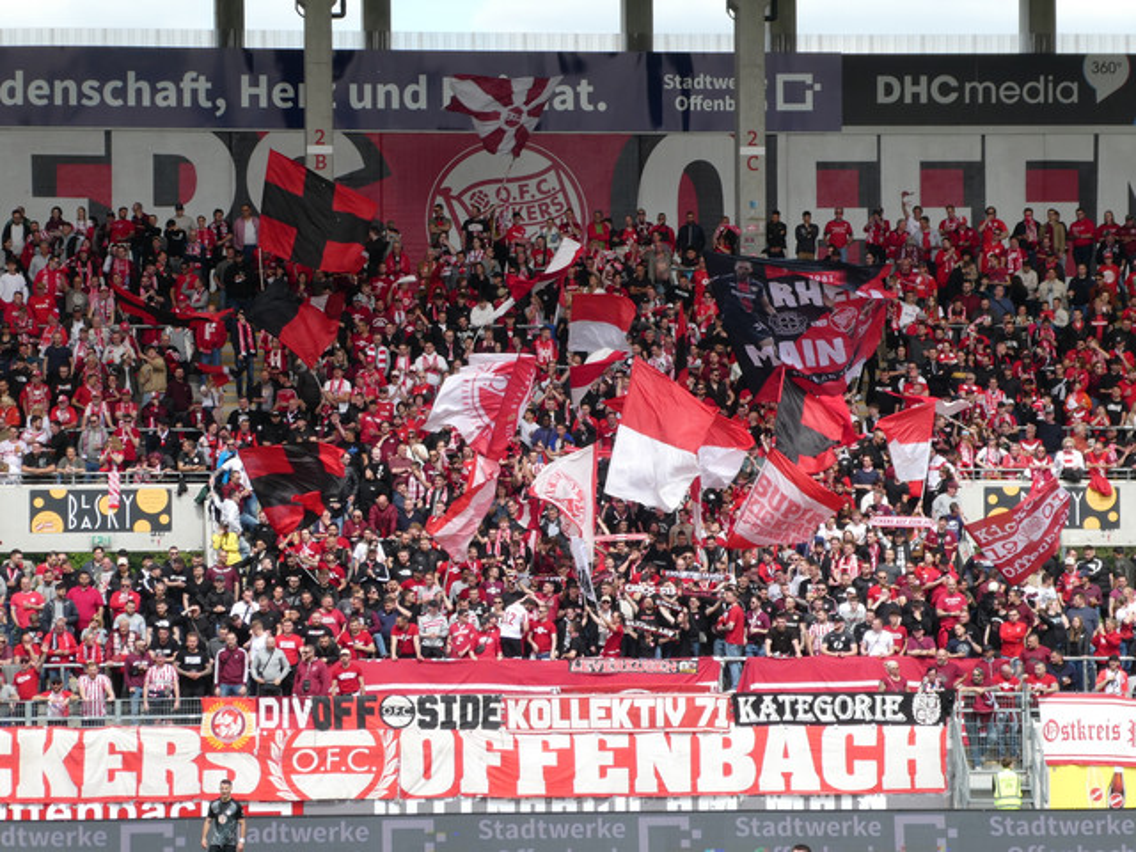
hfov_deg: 13.1
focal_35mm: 151
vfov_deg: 9.8
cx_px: 568
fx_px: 4955
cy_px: 426
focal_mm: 27.1
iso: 80
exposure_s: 1/200
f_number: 5.4
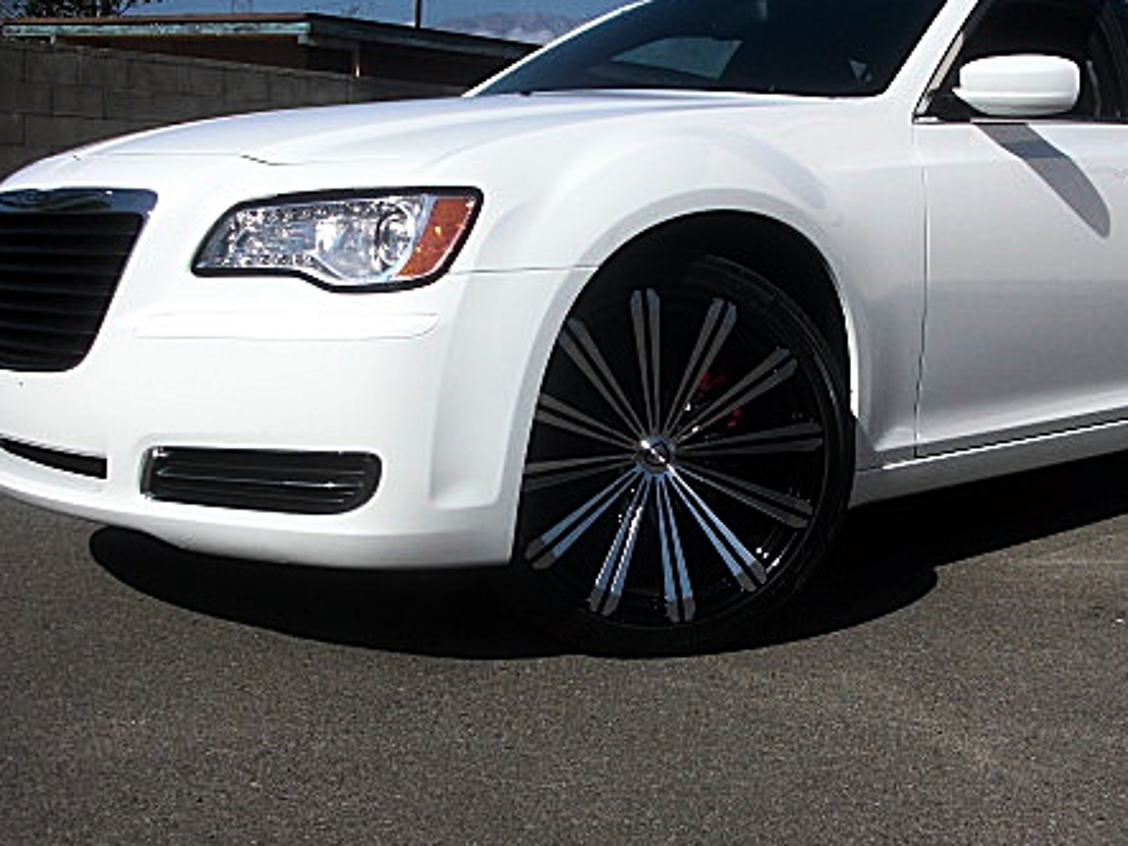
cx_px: 665
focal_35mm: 52
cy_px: 431
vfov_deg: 28.0
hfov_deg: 36.7
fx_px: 1694
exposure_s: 1/200
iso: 50
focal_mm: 6.3
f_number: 7.9
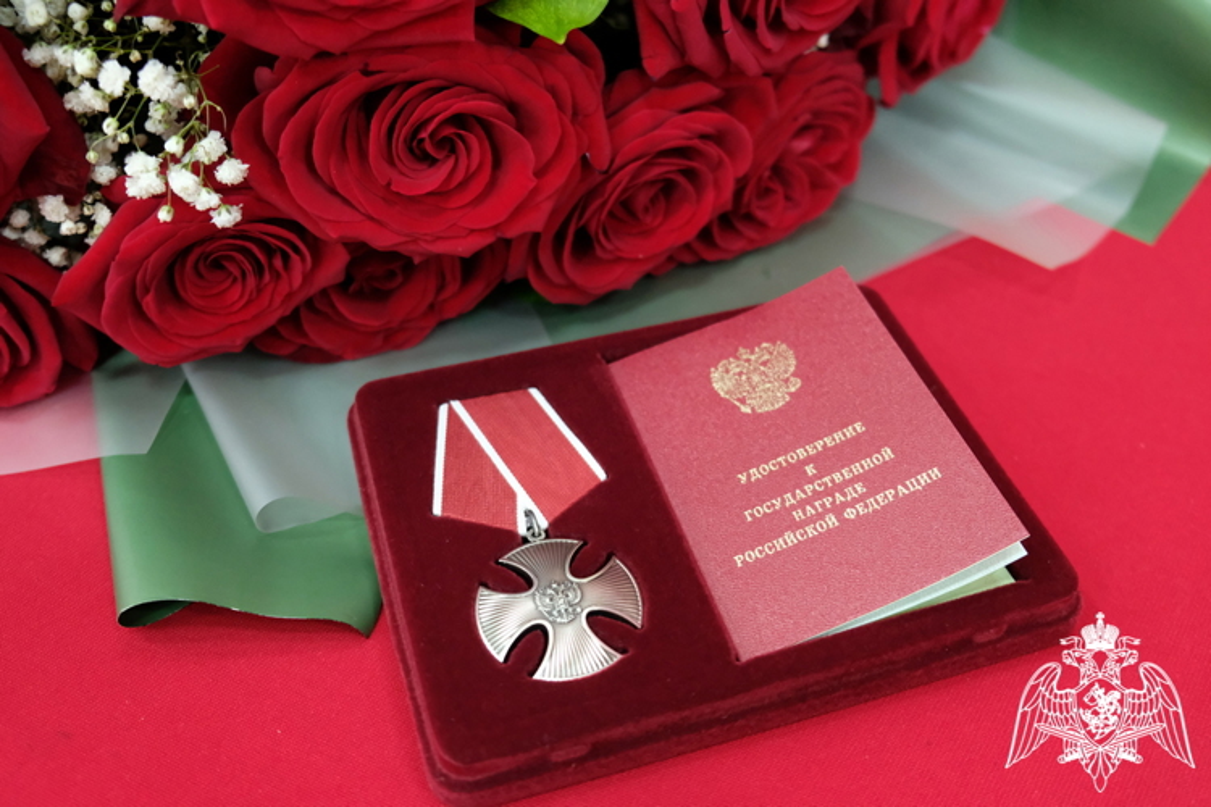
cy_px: 404
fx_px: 1177
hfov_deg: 54.4
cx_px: 606
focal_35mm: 35
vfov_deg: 37.9
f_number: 3.2
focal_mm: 23.3
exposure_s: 1/90
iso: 4000
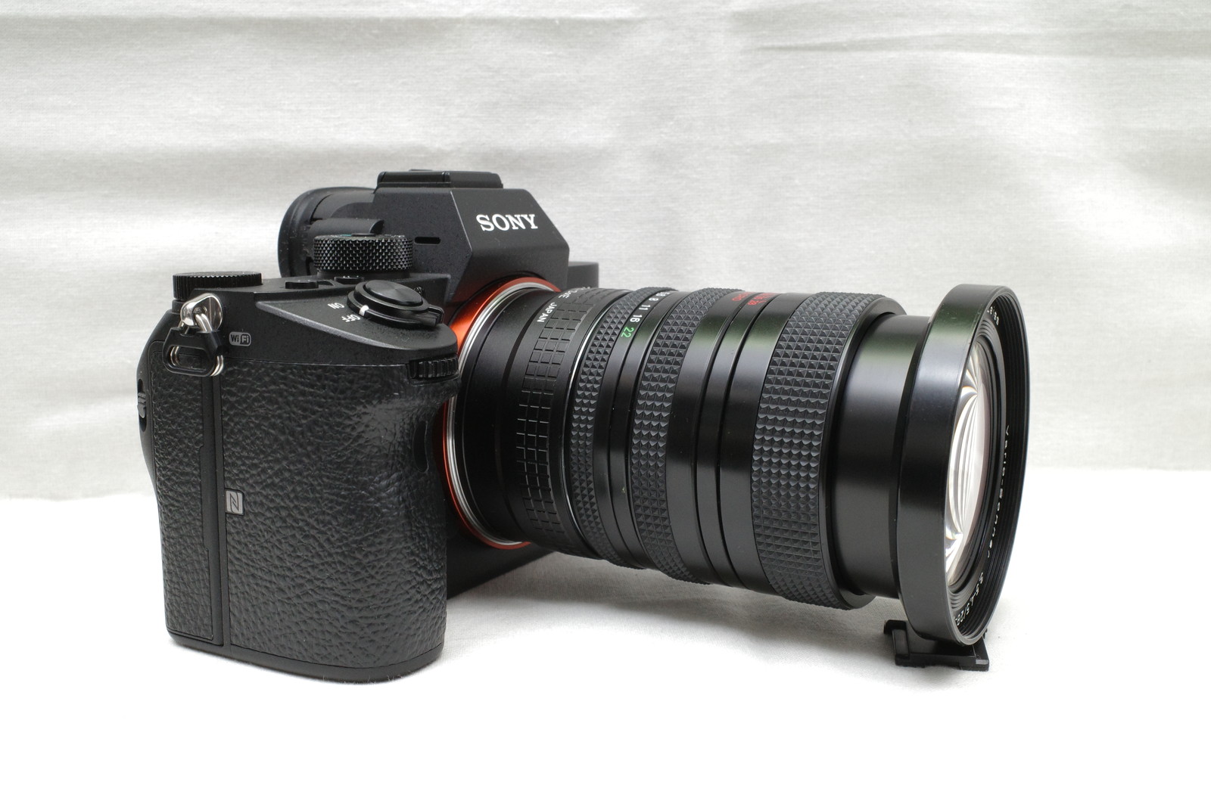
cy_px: 404
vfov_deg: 37.9
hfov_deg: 54.4
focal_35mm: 35
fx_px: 1177
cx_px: 606
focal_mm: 18.3
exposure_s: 1/25
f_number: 9
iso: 1000
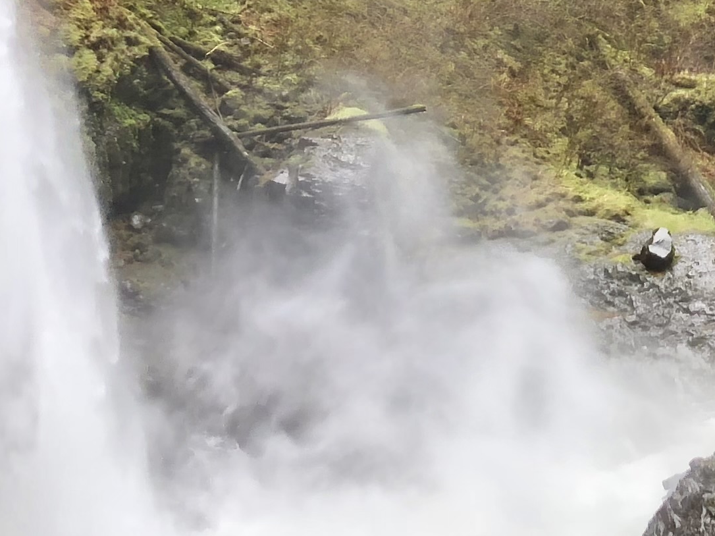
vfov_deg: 13.4
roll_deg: +0.8
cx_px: 702
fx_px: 2148
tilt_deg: -5.6
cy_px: -284
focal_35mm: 104
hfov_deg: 18.4
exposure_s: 1/120
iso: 50
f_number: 1.8
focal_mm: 3.99
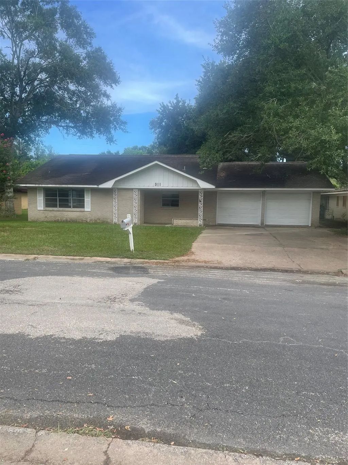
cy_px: 232
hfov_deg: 53.1
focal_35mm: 26
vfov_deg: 67.3
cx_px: 174
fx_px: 348
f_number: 1.6
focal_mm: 4.2
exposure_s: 1/924
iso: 32
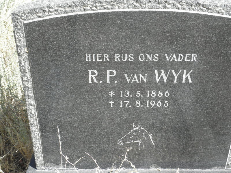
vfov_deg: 35.1
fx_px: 274
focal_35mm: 41
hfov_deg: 45.8
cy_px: 86
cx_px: 116
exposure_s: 1/80
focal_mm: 7.31
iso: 64
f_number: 5
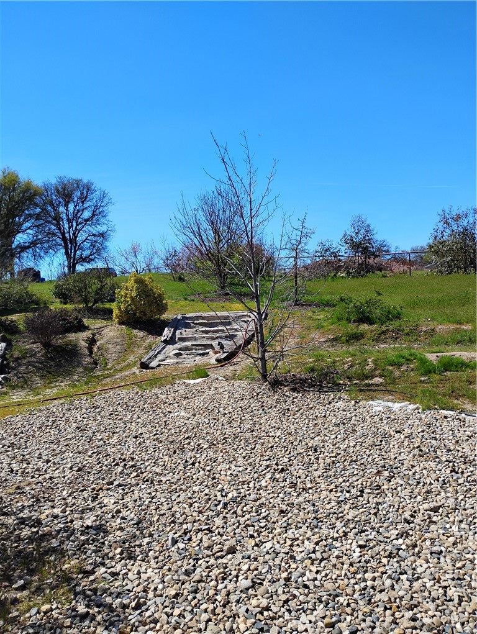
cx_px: 238
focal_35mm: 28
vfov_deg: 63.4
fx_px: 513
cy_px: 317
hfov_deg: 49.8
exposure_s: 1/702
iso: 100
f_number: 1.8
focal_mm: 4.26
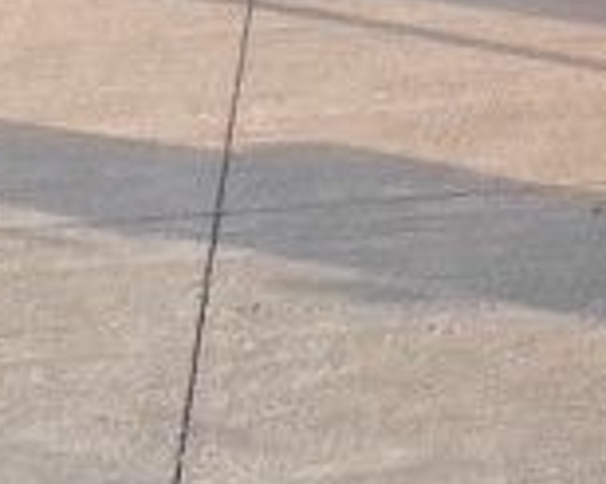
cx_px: 1641
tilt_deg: -1.4
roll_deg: -3.2
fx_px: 3029
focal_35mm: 169
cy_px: -578
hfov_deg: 9.6
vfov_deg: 8.5
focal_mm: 4.2
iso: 32
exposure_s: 1/1855
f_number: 1.6
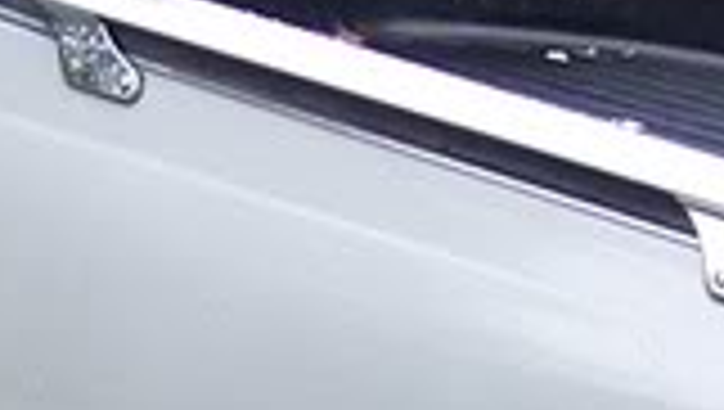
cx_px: -54
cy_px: 491
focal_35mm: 184
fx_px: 3536
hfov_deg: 11.5
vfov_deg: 6.6
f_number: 2.7
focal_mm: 5.6
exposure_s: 1/30
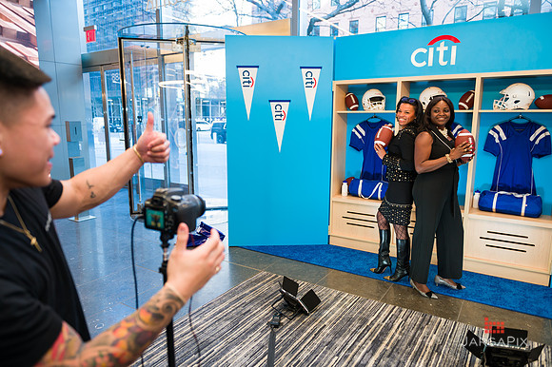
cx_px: 276
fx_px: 368
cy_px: 184
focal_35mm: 24
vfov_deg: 53.1
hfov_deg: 73.8
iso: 400
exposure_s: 1/125
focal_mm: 24
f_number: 3.2
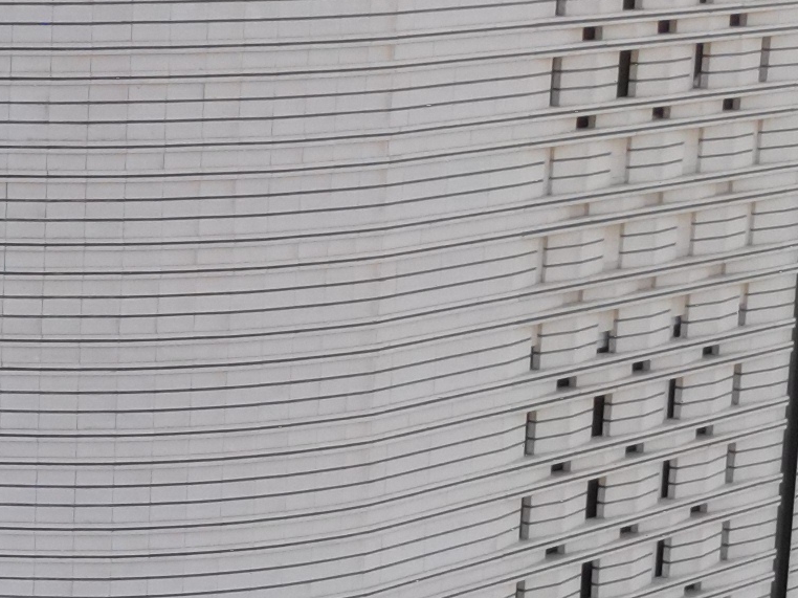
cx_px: -475
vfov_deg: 11.6
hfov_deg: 14.3
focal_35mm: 127
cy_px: 507
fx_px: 2927
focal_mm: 6.72
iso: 200
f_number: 1.7
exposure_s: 1/2000
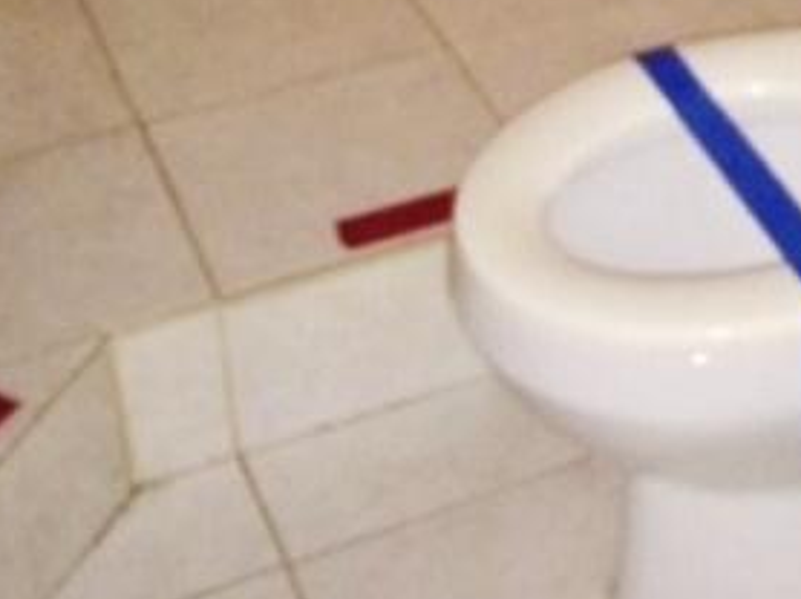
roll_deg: +2.9
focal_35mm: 107
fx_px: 2474
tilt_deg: -22.1
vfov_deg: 12.9
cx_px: 752
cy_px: -369
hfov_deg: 18.0
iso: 200
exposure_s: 1/16
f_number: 2.2
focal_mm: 4.15
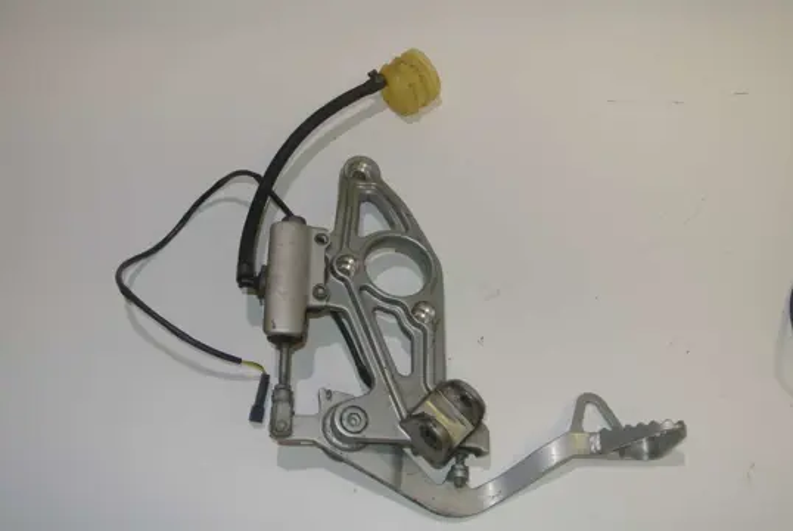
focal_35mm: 36
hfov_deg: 53.1
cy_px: 266
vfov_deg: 37.0
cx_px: 396
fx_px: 794
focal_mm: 13.6
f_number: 4
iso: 200
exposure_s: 1/60
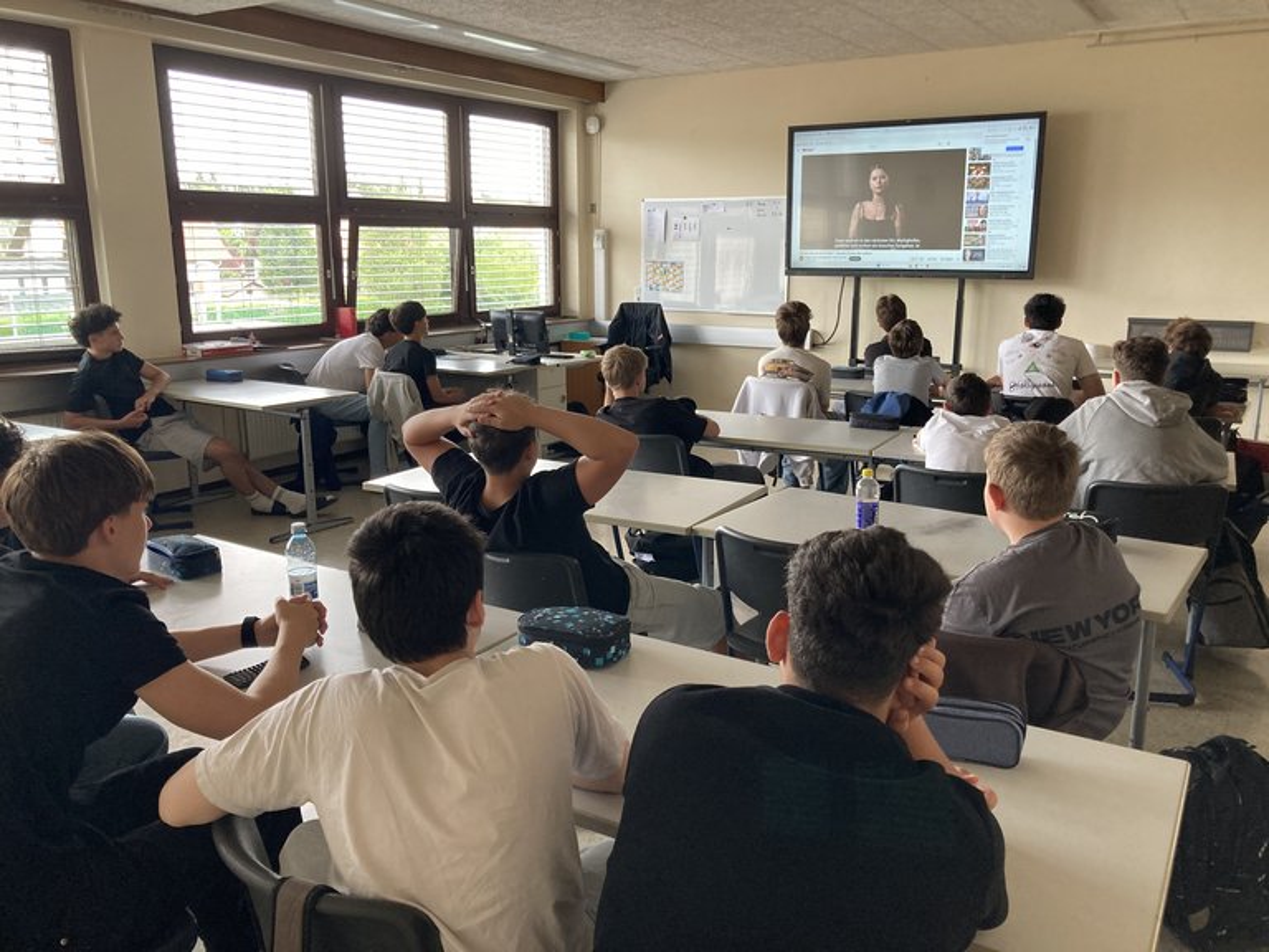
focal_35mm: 28
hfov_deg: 63.4
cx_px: 634
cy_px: 476
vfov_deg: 49.7
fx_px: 1026
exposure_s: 1/60
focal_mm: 3.99
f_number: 1.8
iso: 100
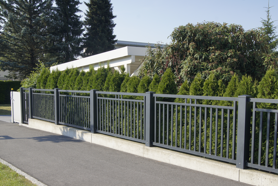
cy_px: 93
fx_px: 324
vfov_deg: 31.9
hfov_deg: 46.4
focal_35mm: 42
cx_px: 139
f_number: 11
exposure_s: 1/160
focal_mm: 28
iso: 200
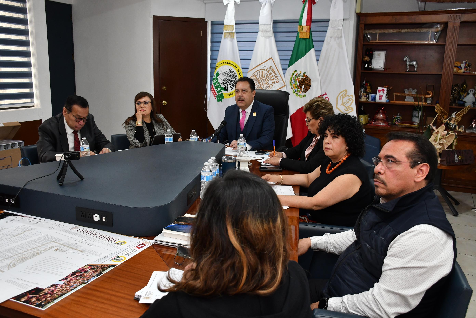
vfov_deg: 40.0
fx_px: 436
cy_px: 159
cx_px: 238
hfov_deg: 57.2
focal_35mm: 33
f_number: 5.6
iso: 1000
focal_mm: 22
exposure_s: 1/100
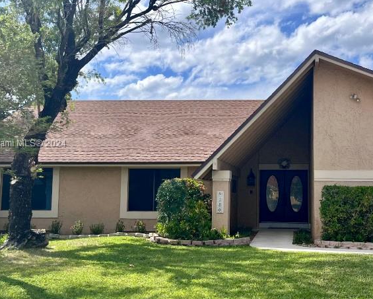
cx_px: 267
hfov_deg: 39.5
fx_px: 508
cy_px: 144
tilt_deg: +6.7
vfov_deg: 32.7
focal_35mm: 46
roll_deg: +0.6
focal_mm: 5.1
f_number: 1.6
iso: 50
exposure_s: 1/5319
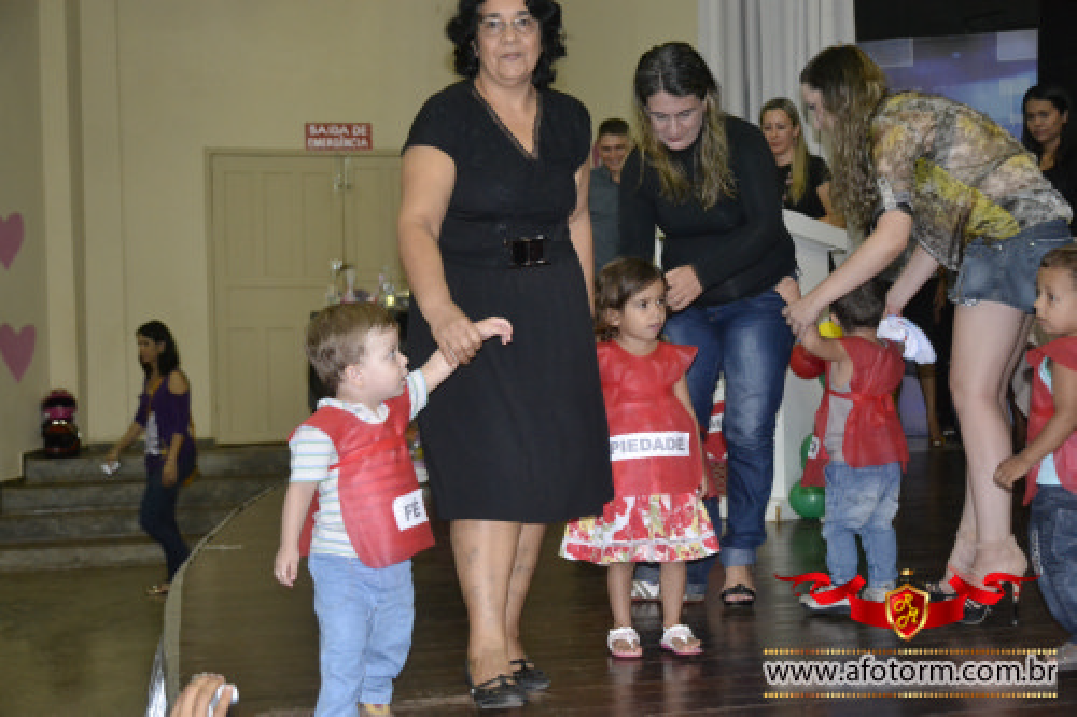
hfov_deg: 33.4
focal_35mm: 60
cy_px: 358
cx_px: 538
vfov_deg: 22.6
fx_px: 1794
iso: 3200
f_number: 4.5
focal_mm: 40
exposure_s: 1/60
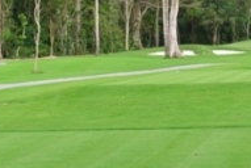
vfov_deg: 8.7
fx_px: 1103
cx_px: 194
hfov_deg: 12.9
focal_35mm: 158
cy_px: 41
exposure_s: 1/250
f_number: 6.3
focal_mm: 55
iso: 640
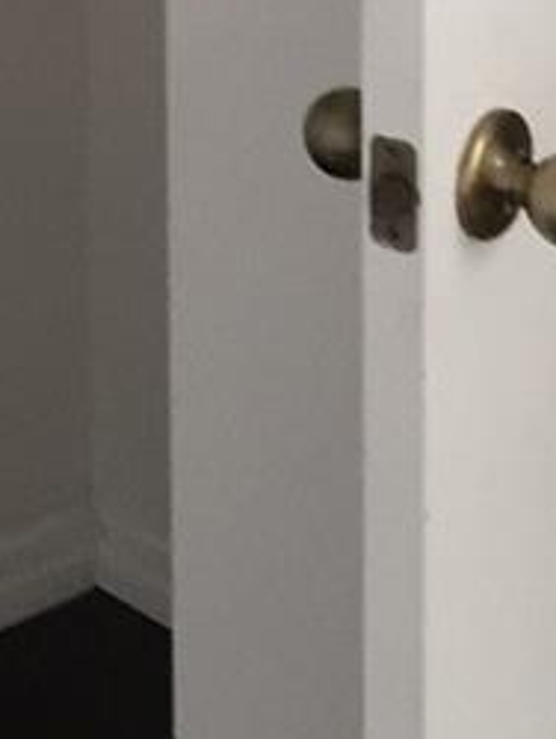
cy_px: -485
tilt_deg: -10.4
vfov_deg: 13.1
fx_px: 2972
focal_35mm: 139
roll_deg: +2.4
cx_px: -231
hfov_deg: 10.4
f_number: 2.2
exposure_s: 1/30
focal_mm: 4.15
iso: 100
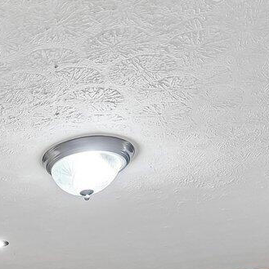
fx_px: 651
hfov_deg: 20.7
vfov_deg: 18.8
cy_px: 465
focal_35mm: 74
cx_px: -108
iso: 400
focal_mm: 14
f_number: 4
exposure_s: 1/8
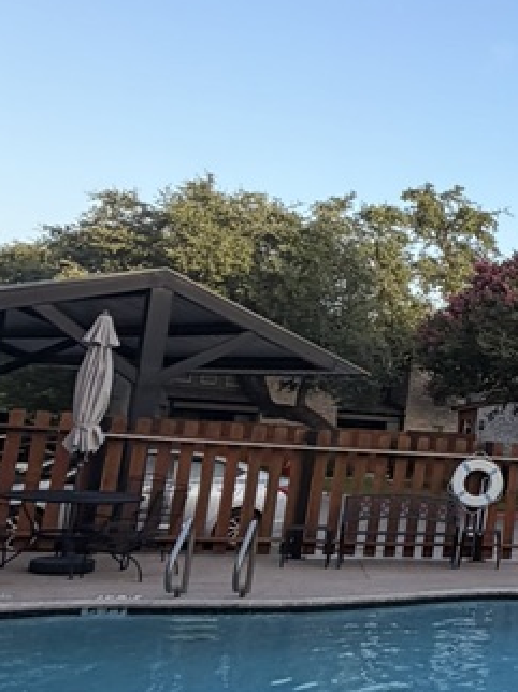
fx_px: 939
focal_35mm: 47
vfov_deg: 40.5
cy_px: 357
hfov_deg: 23.4
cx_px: 817
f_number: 2.2
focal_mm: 2.22
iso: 64
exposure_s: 1/502
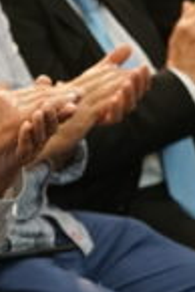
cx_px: -89
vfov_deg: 5.3
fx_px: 3169
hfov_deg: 3.5
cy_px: 14
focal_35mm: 391
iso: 3200
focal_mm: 90
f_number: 2.8
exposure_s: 1/100
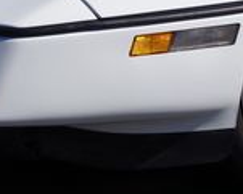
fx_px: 1029
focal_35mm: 143
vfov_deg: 10.6
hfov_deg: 13.2
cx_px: 270
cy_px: -36
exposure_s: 1/400
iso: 100
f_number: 8
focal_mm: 24.38
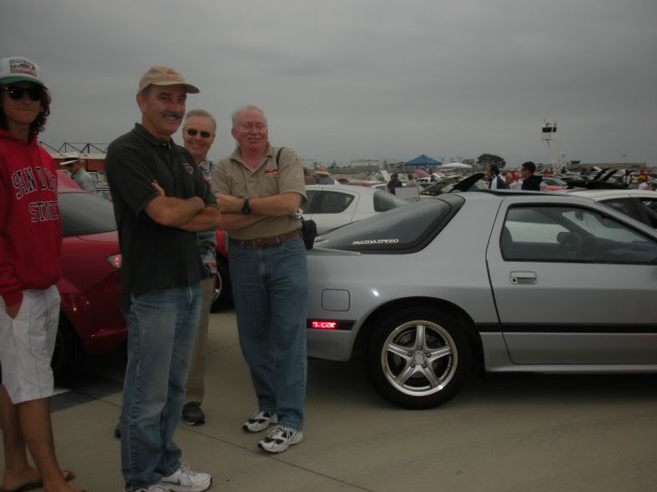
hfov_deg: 51.4
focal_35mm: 36
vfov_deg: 39.6
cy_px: 242
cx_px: 321
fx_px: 683
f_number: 3.5
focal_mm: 6.3
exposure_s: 1/850
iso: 64
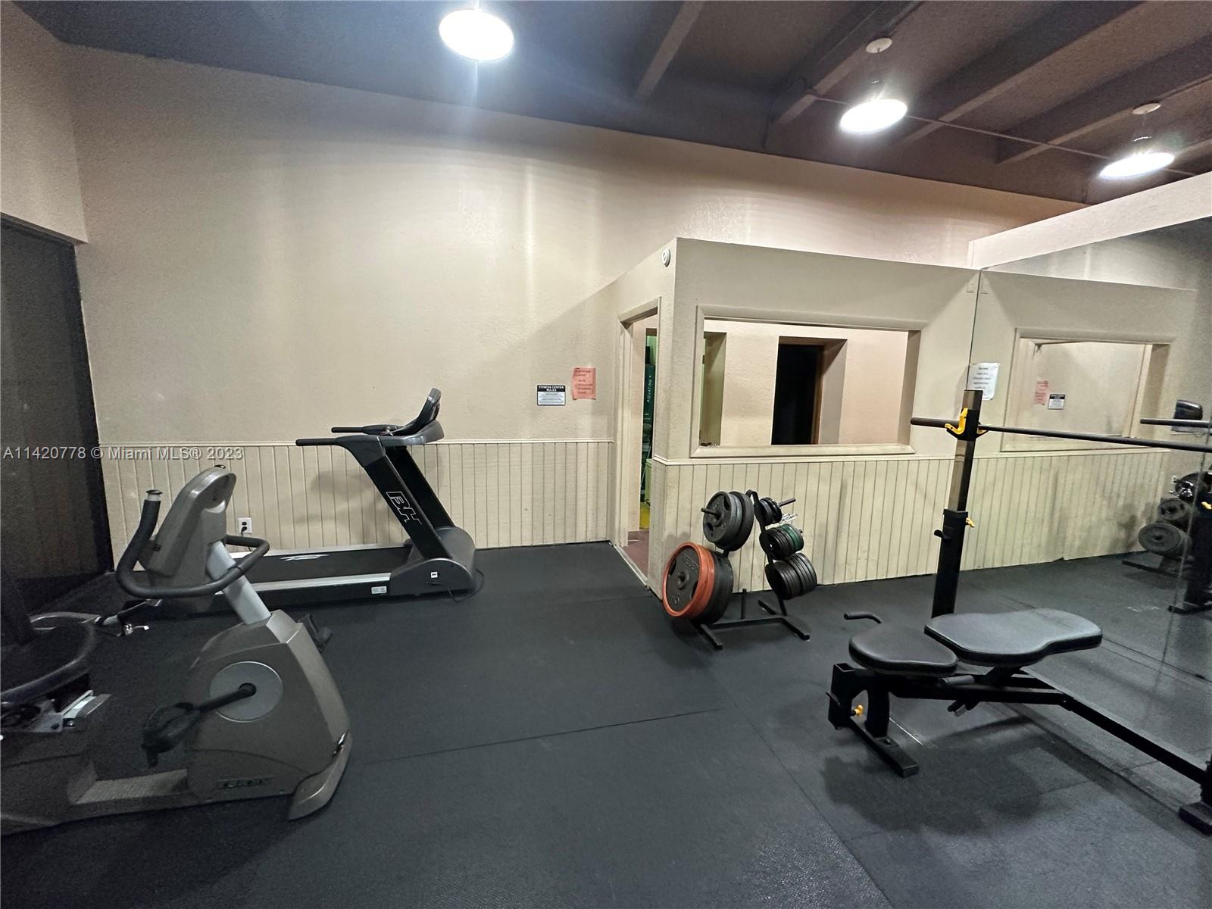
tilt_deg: -8.0
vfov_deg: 85.7
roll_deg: -1.3
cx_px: 606
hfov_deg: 102.1
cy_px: 454
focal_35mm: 14
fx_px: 490
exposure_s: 1/60
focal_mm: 2.22
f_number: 2.2
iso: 400
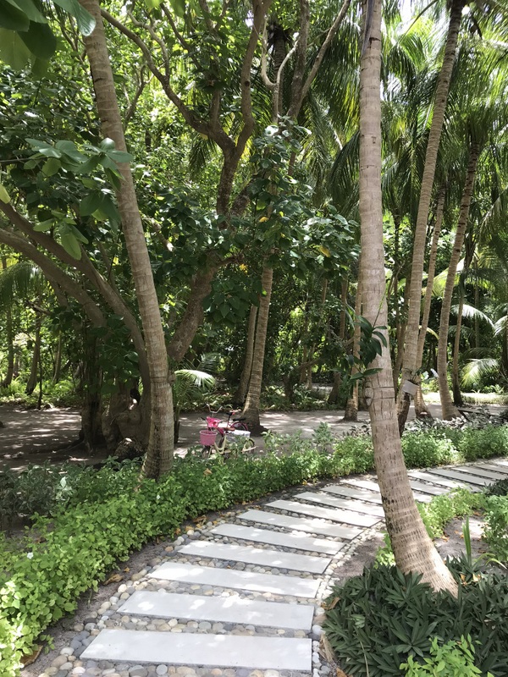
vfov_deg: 63.4
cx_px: 254
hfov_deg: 49.7
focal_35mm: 28
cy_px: 338
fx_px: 548
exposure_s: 1/111
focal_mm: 3.99
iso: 20
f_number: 1.8
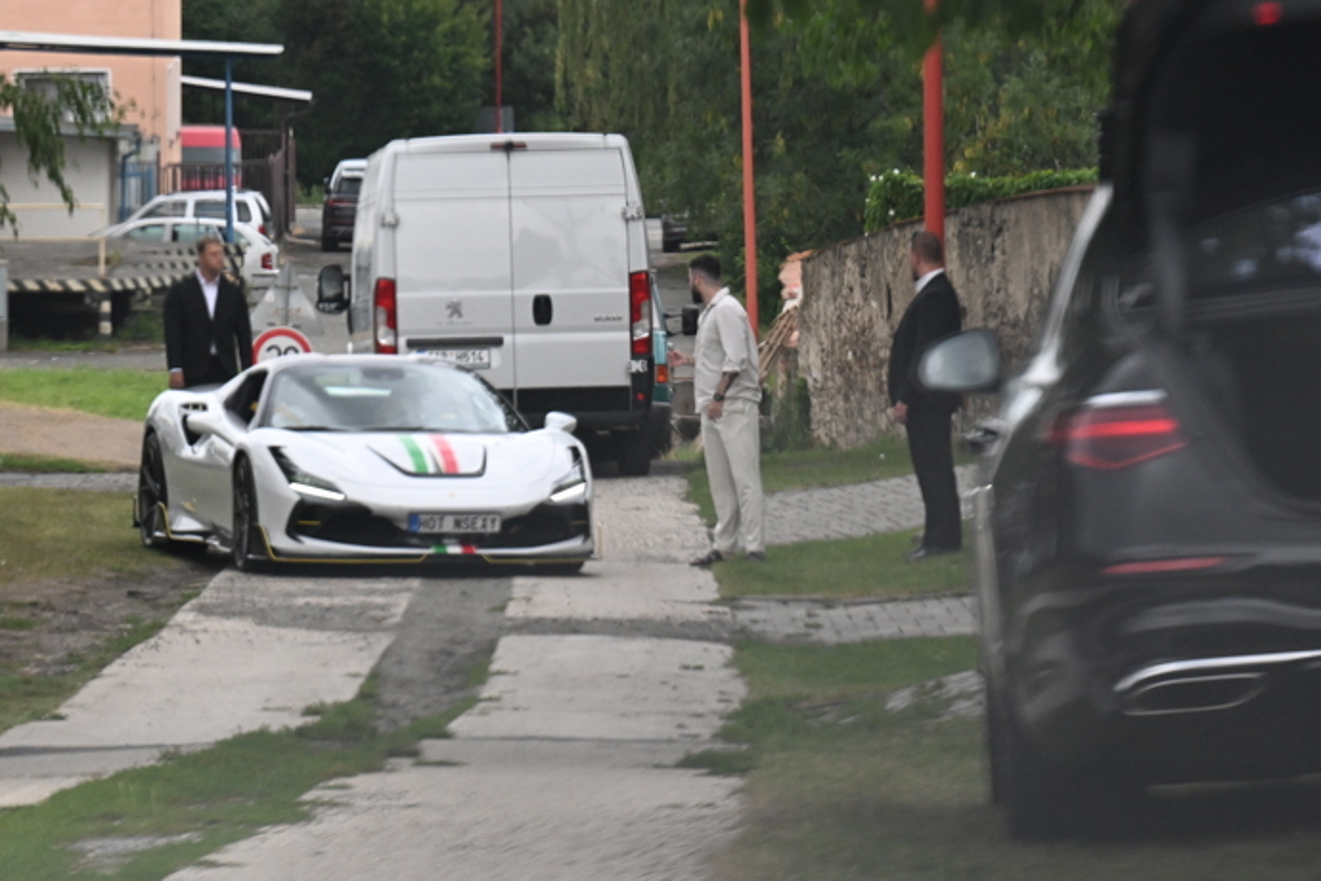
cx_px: 660
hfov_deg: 6.9
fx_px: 11007
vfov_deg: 4.6
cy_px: 440
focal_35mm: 300
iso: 2500
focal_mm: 200
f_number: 4.5
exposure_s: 1/6400
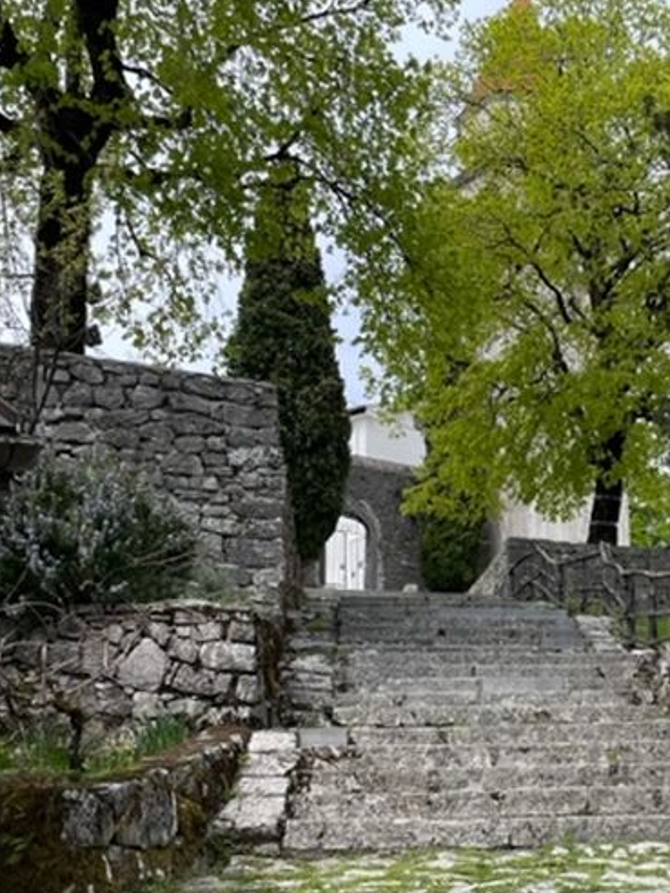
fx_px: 1110
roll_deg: +4.7
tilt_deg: +15.7
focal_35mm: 43
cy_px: 696
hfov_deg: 32.6
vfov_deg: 42.2
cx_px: 543
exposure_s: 1/1715
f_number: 1.6
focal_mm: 4.2
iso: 32
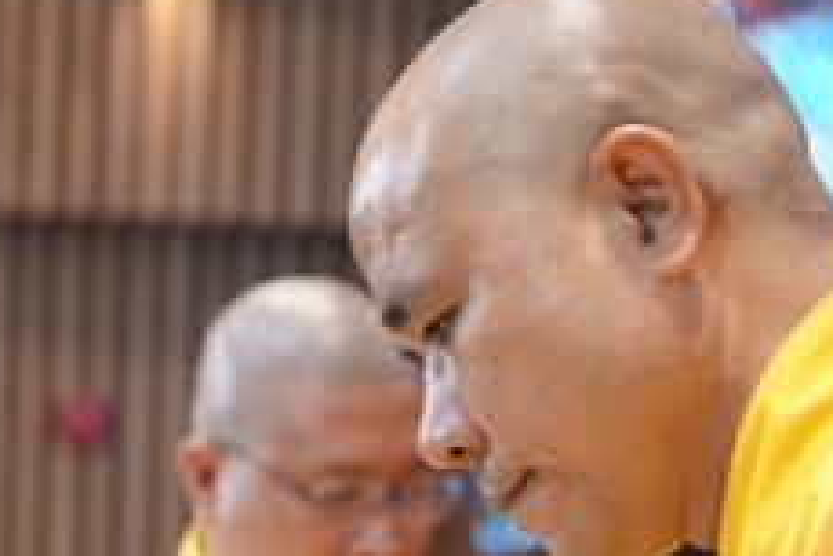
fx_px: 3450
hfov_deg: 13.5
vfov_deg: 8.8
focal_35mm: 149
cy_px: 1043
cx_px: -27
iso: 1600
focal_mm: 35
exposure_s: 1/250
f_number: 2
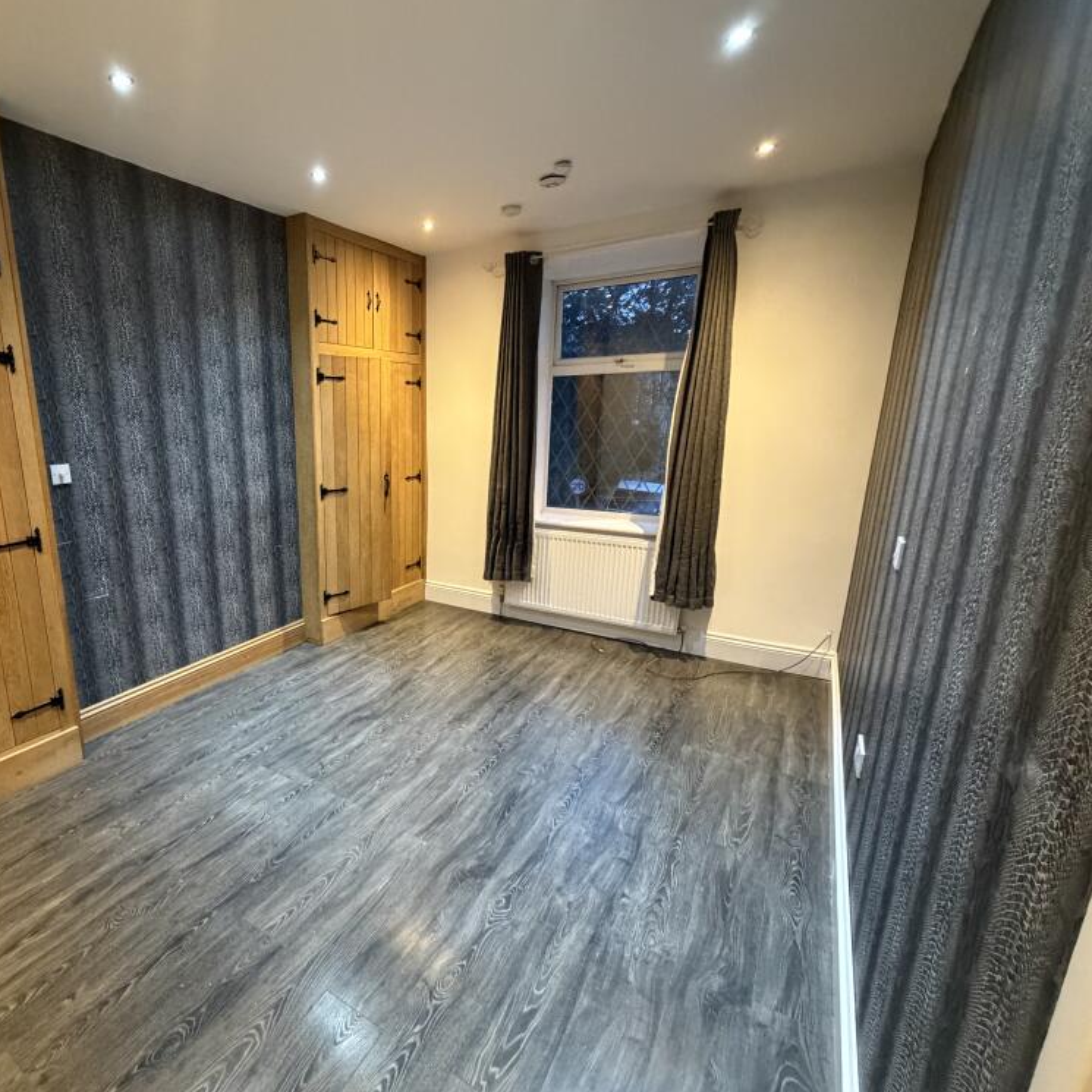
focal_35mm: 17
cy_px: 556
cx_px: 366
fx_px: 607
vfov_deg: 84.0
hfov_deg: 81.2
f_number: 2.2
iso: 800
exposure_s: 1/50
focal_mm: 2.22
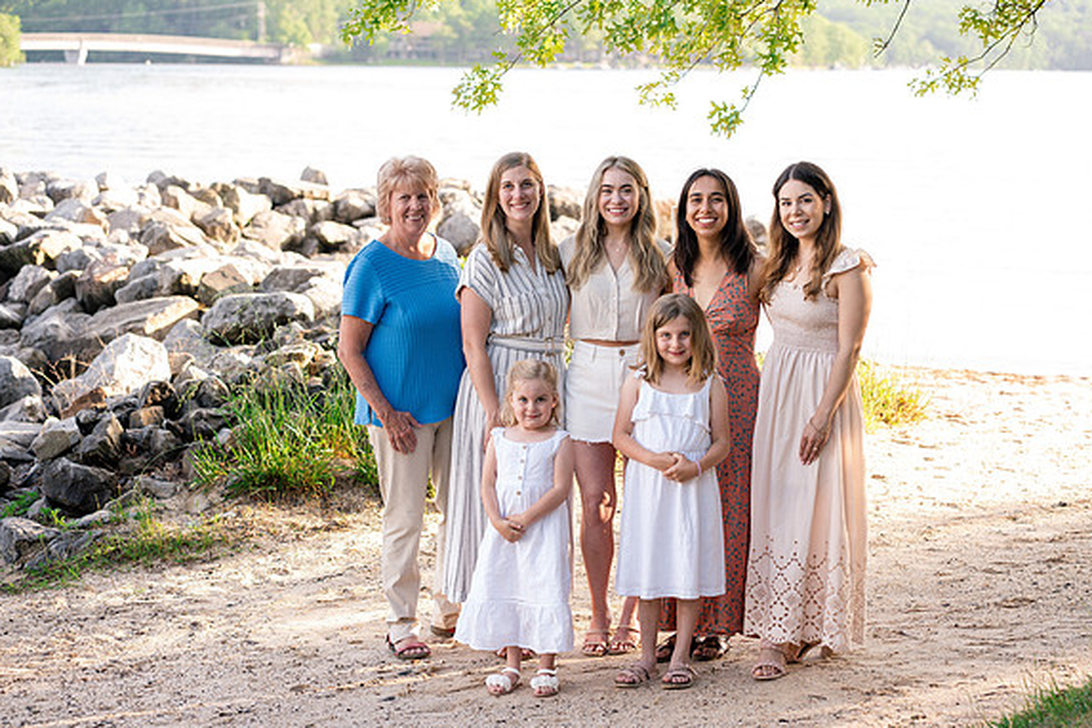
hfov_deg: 23.6
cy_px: 361
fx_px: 2608
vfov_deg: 15.9
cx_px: 545
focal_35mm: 86
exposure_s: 1/400
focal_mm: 85
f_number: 4.5
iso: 800
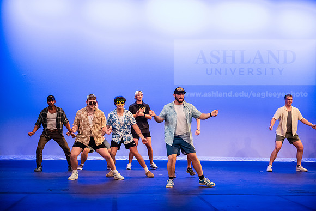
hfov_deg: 28.8
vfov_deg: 19.5
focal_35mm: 70
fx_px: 615
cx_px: 158
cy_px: 106
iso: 4000
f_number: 3.5
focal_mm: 70
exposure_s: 1/320
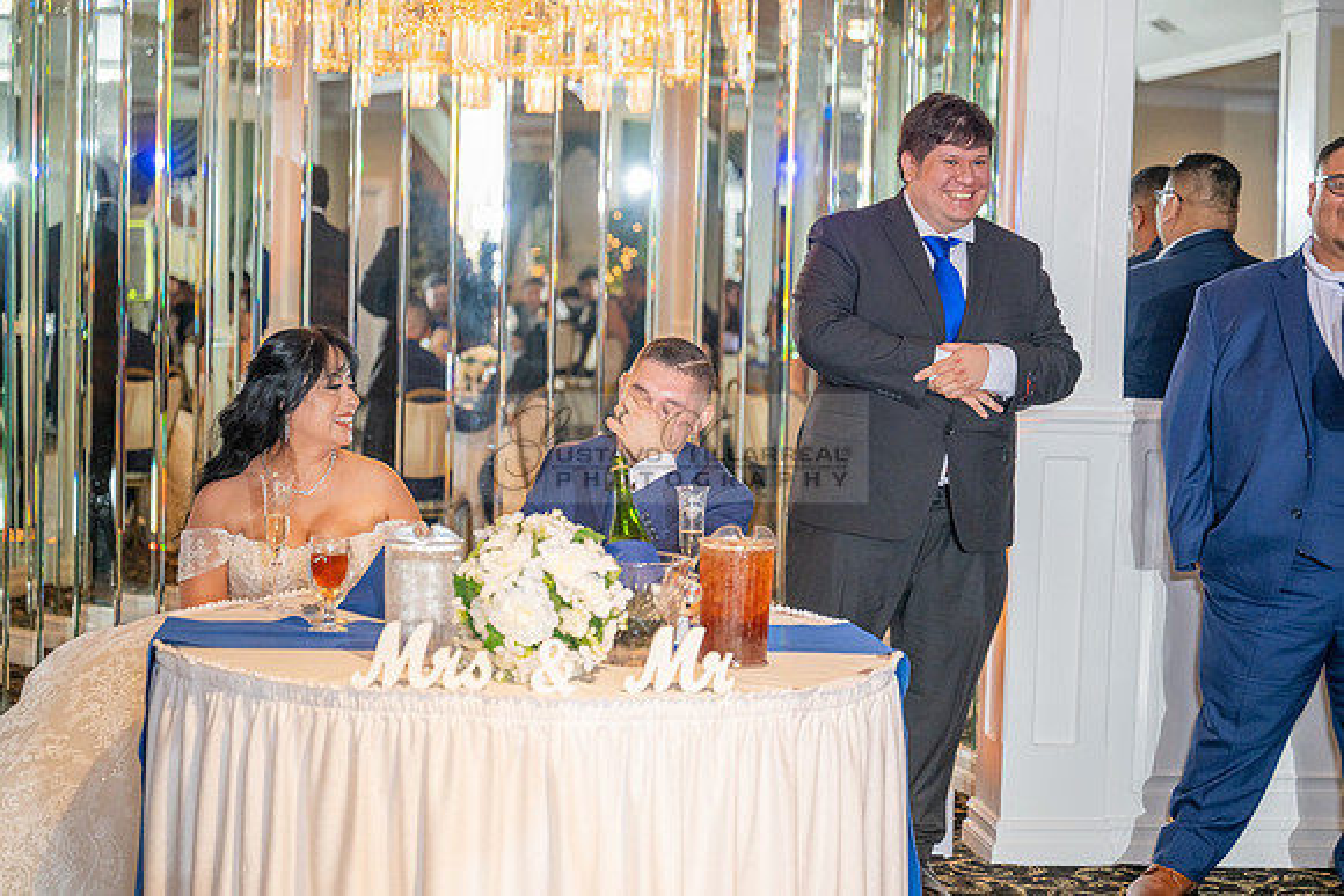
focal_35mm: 70
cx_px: 672
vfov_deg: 19.5
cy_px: 448
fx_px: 2614
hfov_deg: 28.8
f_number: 2.8
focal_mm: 70
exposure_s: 1/160
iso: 640
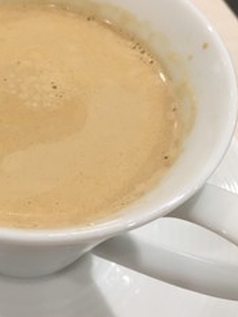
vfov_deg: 33.5
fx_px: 522
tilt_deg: -49.0
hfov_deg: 25.2
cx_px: 42
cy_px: 111
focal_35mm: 57
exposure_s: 1/30
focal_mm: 4.15
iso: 80
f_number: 2.2
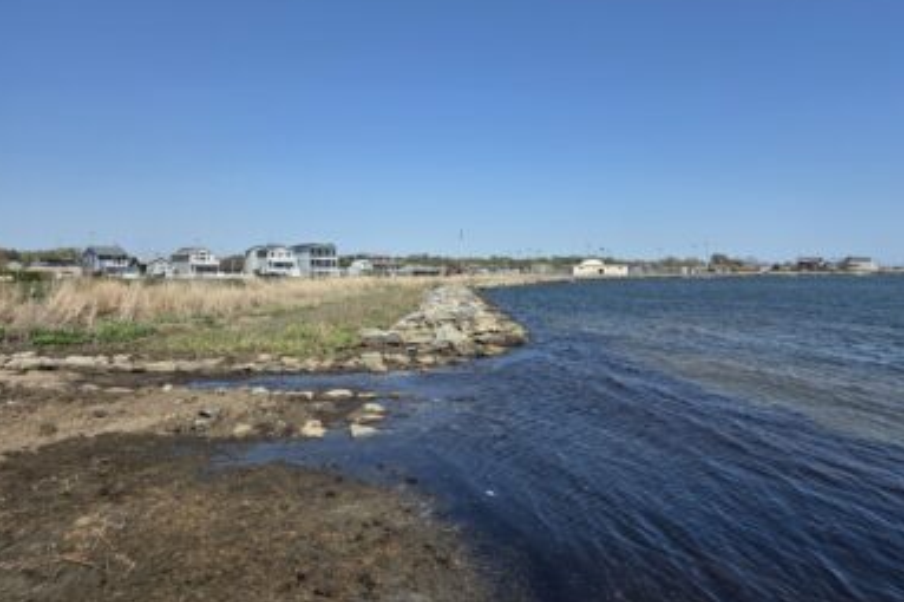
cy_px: 281
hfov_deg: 71.5
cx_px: 456
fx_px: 627
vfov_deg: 51.2
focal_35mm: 25
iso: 80
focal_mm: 5.4
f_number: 1.8
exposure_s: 1/5699
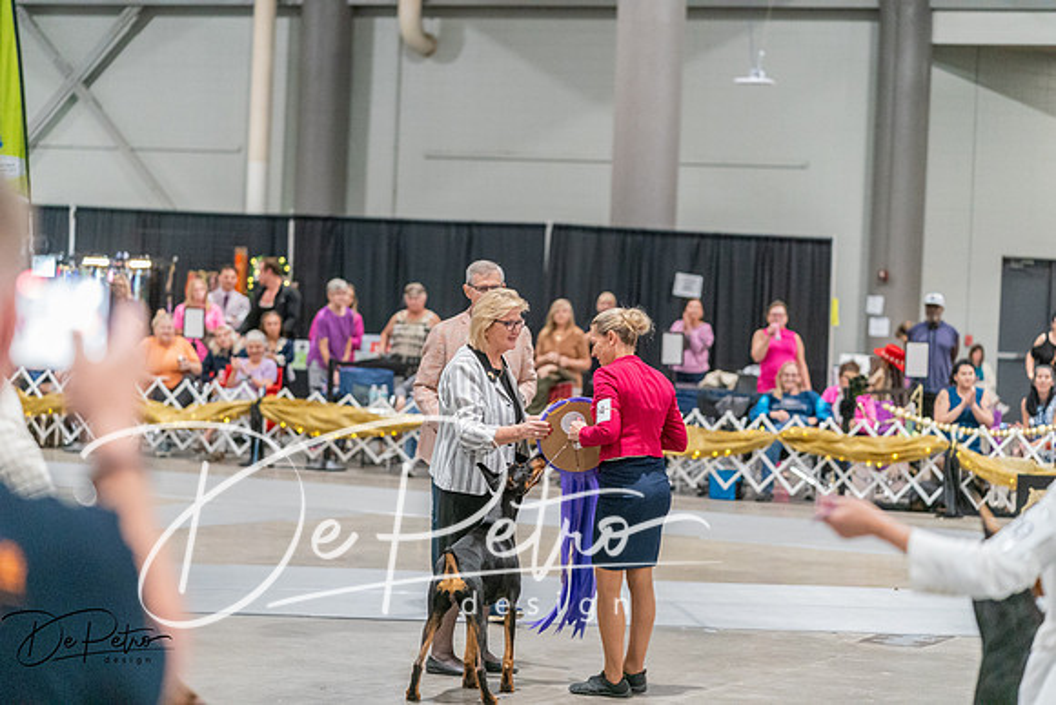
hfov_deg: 19.5
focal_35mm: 105
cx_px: 528
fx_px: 3081
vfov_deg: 13.0
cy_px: 352
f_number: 2.8
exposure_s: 1/250
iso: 6400
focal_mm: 105
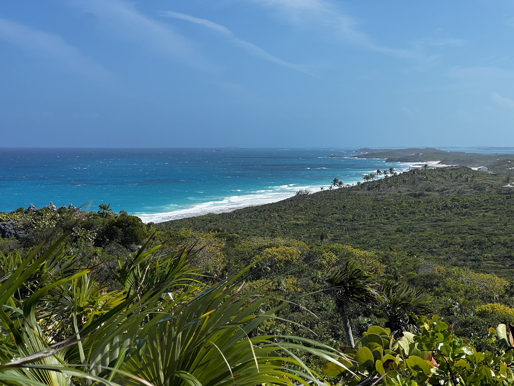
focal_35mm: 77
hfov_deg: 25.3
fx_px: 1143
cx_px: 257
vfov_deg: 19.1
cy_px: 193
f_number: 2.8
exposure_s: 1/1309
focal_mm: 9
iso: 32
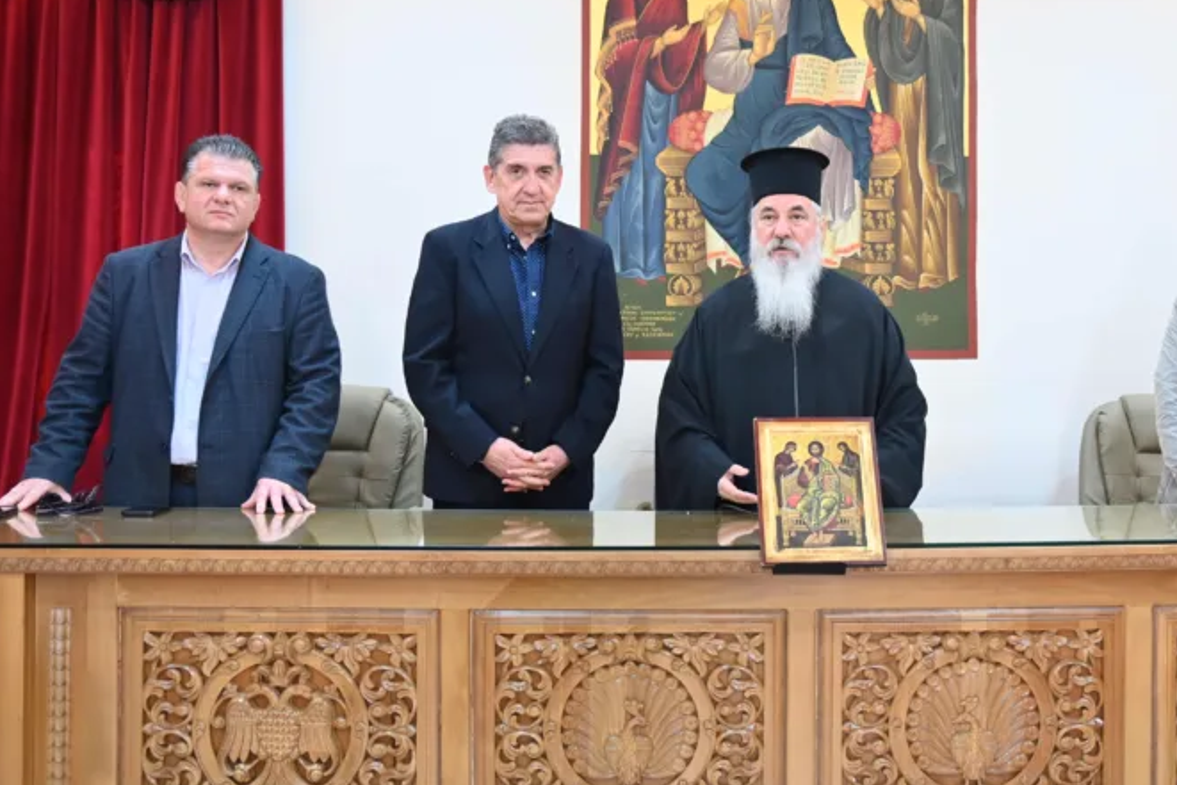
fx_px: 1570
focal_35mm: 48
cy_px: 344
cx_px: 801
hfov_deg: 40.5
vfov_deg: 28.1
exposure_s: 1/100
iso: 1000
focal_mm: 31
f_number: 2.8
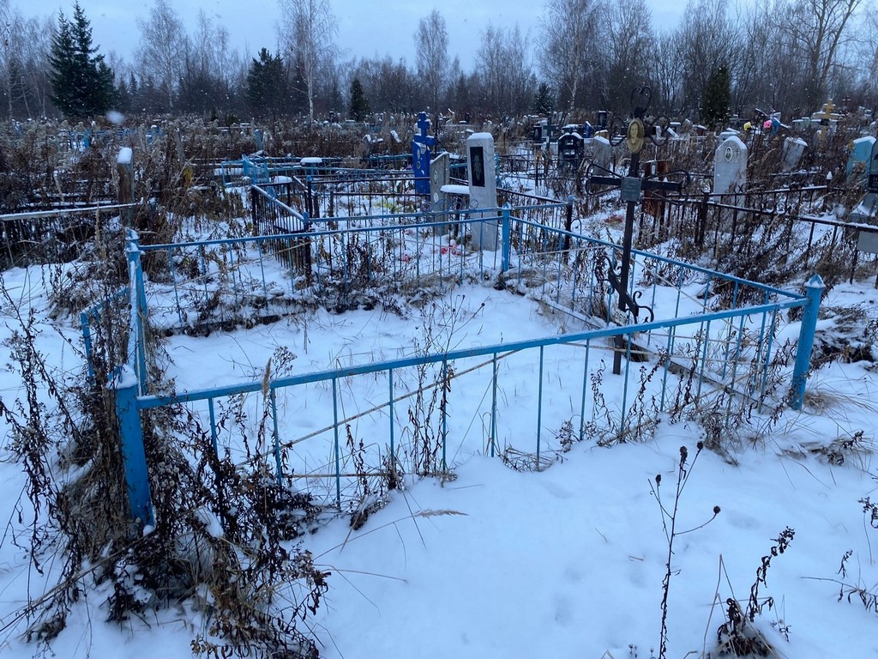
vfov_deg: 53.1
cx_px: 439
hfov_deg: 67.3
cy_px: 330
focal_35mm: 26
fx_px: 659
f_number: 1.8
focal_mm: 4.25
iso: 32
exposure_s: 1/125
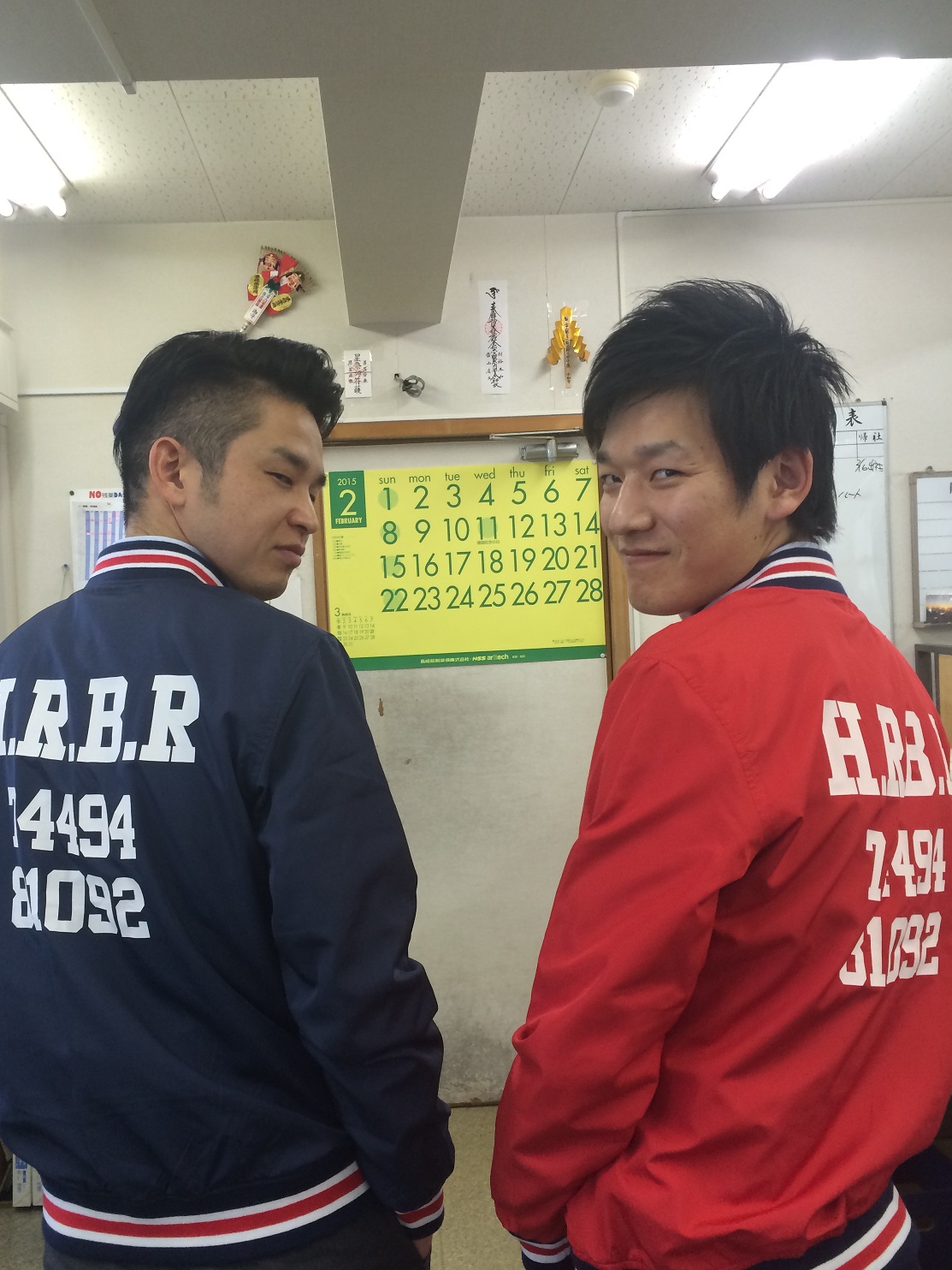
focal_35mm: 33
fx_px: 1210
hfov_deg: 42.9
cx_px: 435
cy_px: 644
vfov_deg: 55.4
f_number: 2.2
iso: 50
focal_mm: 4.12
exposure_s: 1/30
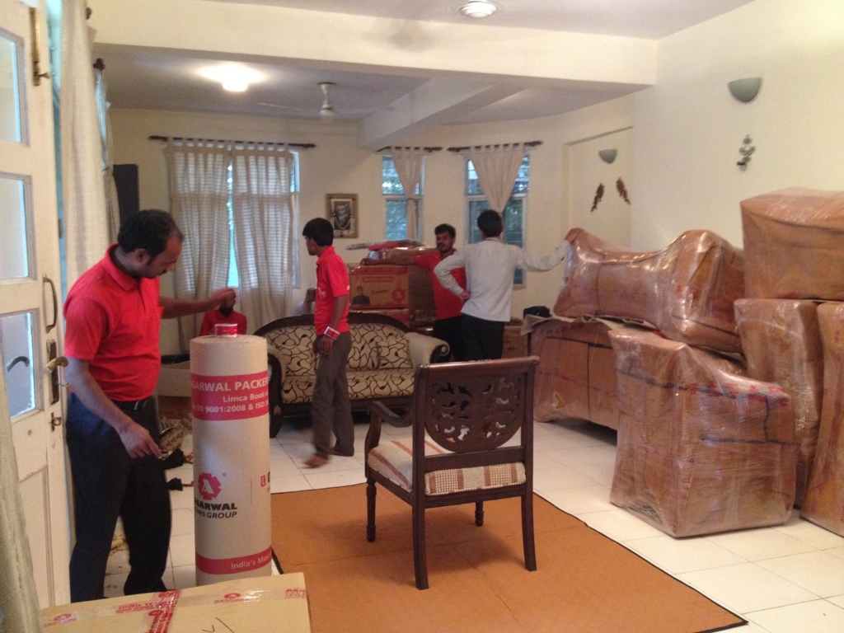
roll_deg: -0.7
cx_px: 422
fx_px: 853
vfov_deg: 40.7
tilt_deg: -4.4
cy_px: 316
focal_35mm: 35
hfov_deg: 52.6
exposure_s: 1/20
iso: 320
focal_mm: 4.28
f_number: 2.4
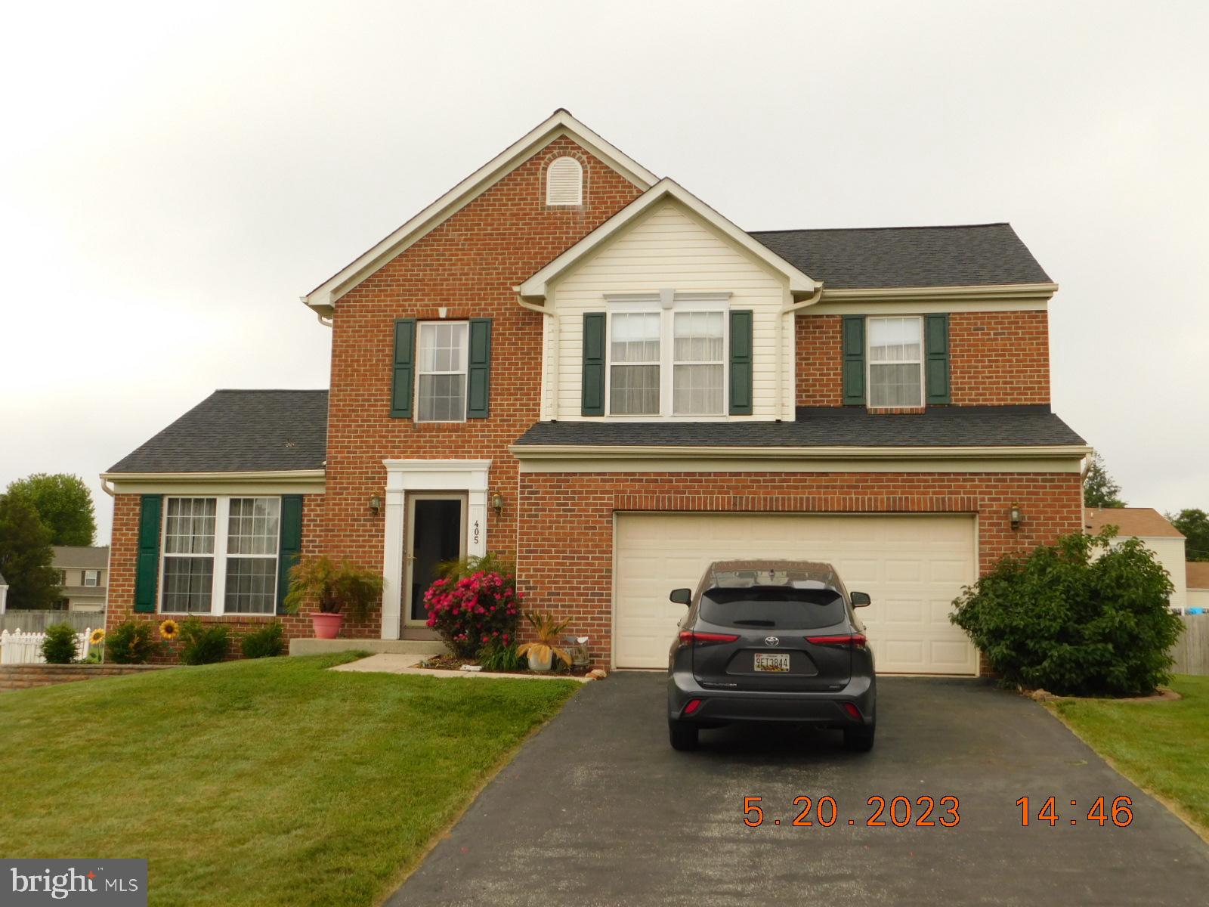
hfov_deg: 46.8
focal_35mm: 40
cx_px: 604
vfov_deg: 36.0
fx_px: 1397
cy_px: 454
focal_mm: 7.1
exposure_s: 1/800
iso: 125
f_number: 3.6
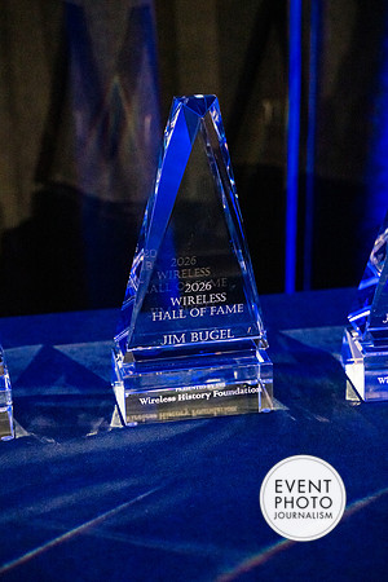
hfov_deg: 19.5
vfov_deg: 28.8
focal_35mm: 70
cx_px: 194
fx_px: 1132
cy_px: 291
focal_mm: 70
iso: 10000
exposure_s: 1/125
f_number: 4
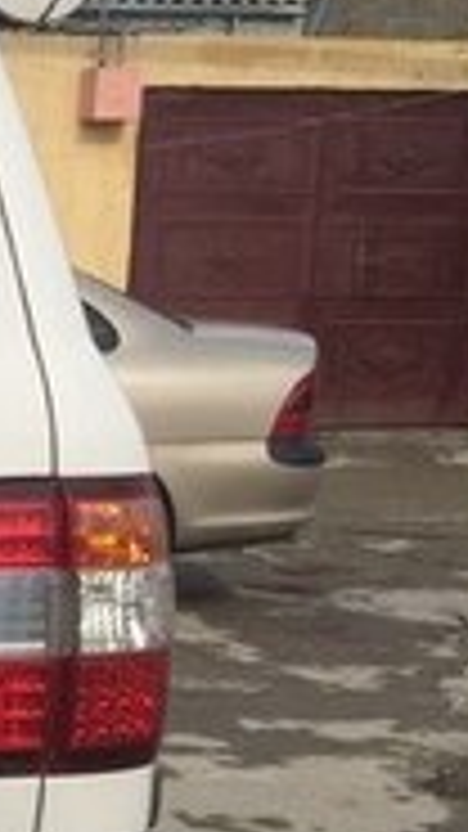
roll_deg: -0.3
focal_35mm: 113
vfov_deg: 18.8
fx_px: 2494
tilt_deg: -11.3
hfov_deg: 9.4
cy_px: 609
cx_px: -720
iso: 32
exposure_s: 1/2415
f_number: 2.2
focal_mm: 4.15
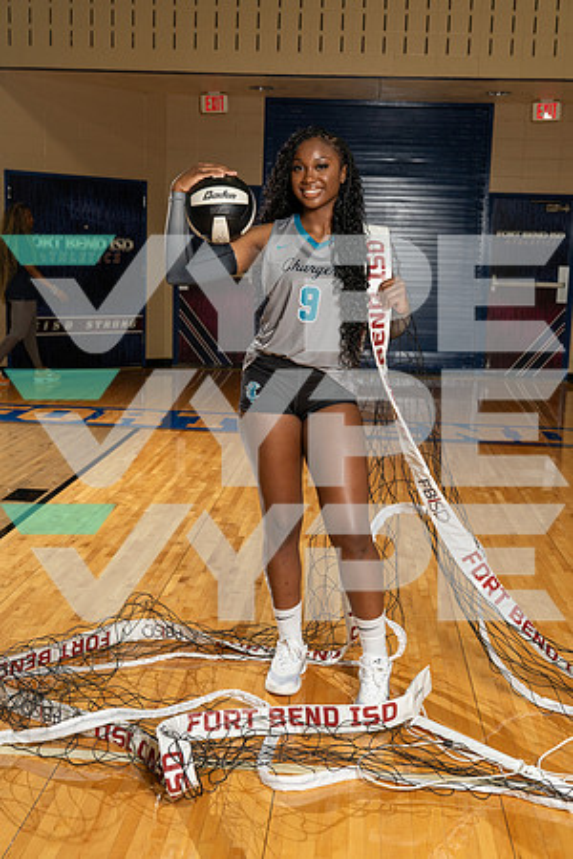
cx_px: 286
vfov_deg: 45.4
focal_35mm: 43
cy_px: 430
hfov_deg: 31.2
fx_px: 1027
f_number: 5.6
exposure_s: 1/250
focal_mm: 43
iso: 500
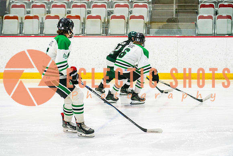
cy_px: 67
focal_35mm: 190
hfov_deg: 10.8
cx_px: 122
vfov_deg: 7.2
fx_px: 1229
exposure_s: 1/640
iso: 800
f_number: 3.2
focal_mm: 135
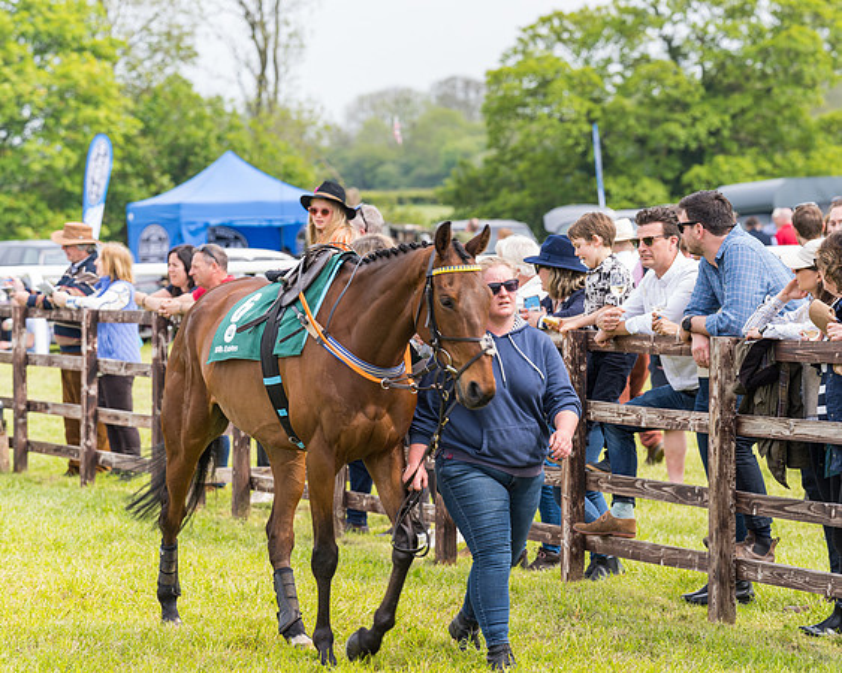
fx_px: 4330
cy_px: 336
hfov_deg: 11.1
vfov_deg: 8.9
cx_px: 578
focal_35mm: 174
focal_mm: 135
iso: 50
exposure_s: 1/200
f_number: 5
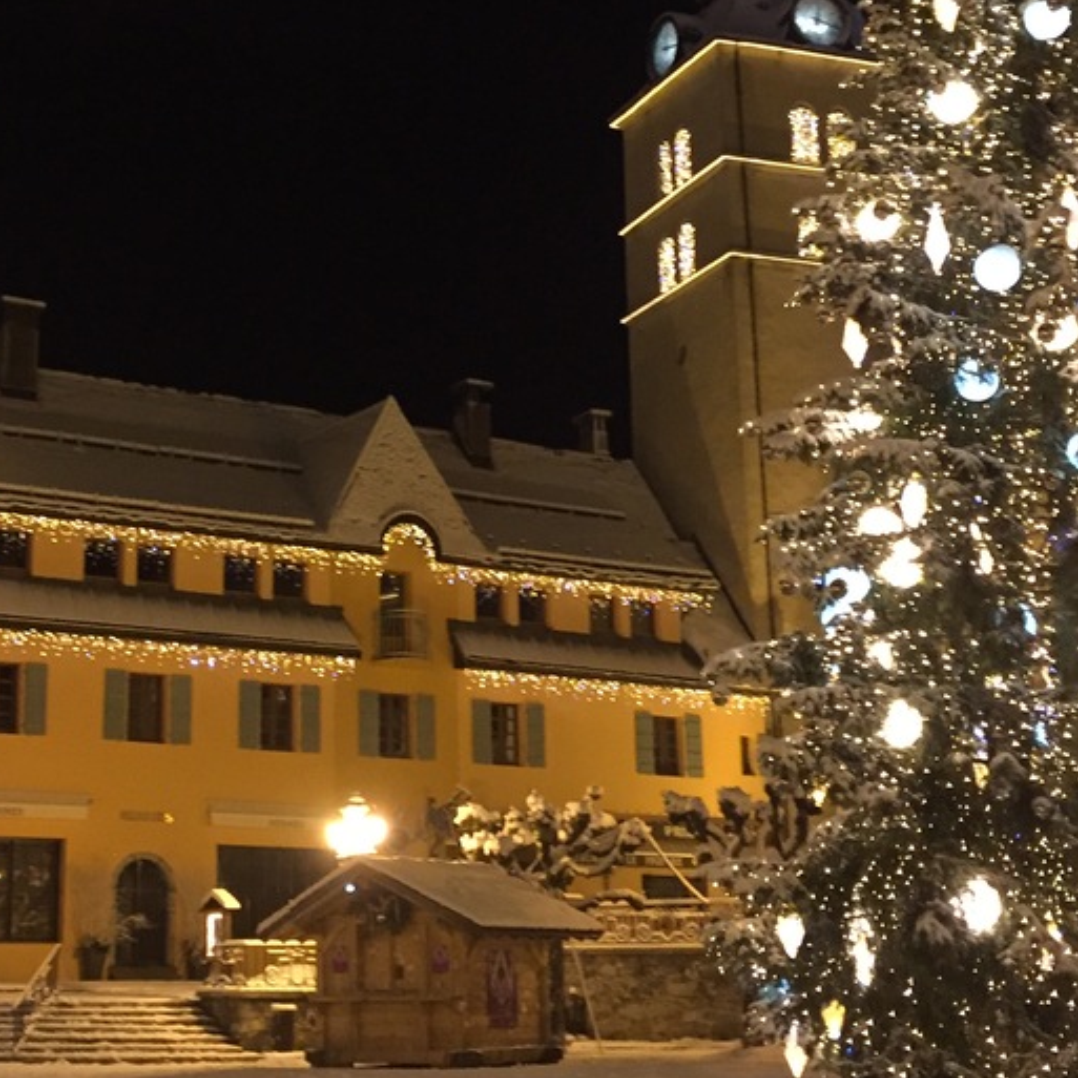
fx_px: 2114
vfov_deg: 28.5
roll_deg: +0.7
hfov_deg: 28.3
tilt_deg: +14.2
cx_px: 326
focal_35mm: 60
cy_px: 420
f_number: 2.2
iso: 250
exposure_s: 1/20
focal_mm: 4.15
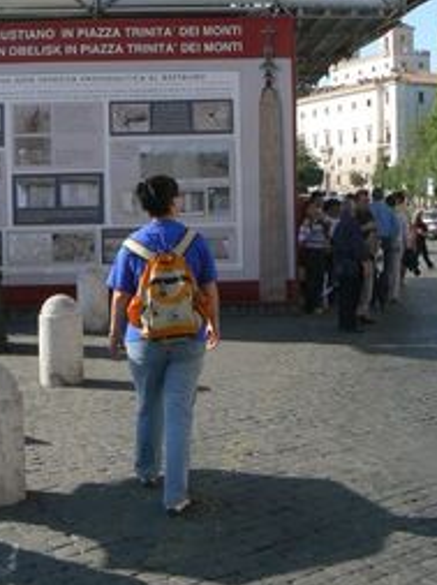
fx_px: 962
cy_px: 222
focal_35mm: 57
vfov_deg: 33.7
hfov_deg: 25.6
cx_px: 199
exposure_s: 1/640
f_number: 4
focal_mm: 6
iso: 80
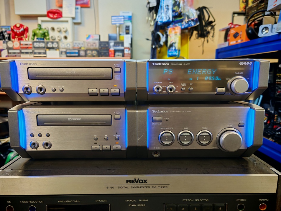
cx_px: 139
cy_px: 112
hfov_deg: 61.7
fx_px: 235
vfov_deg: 48.2
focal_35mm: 29
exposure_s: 1/33
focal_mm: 6.67
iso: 400
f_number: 1.9
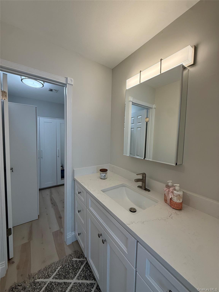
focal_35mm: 14
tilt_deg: -3.2
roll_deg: -1.8
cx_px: 110
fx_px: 118
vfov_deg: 102.1
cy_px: 146
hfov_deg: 85.7
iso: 100
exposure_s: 1/120
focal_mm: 2.22
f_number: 2.2
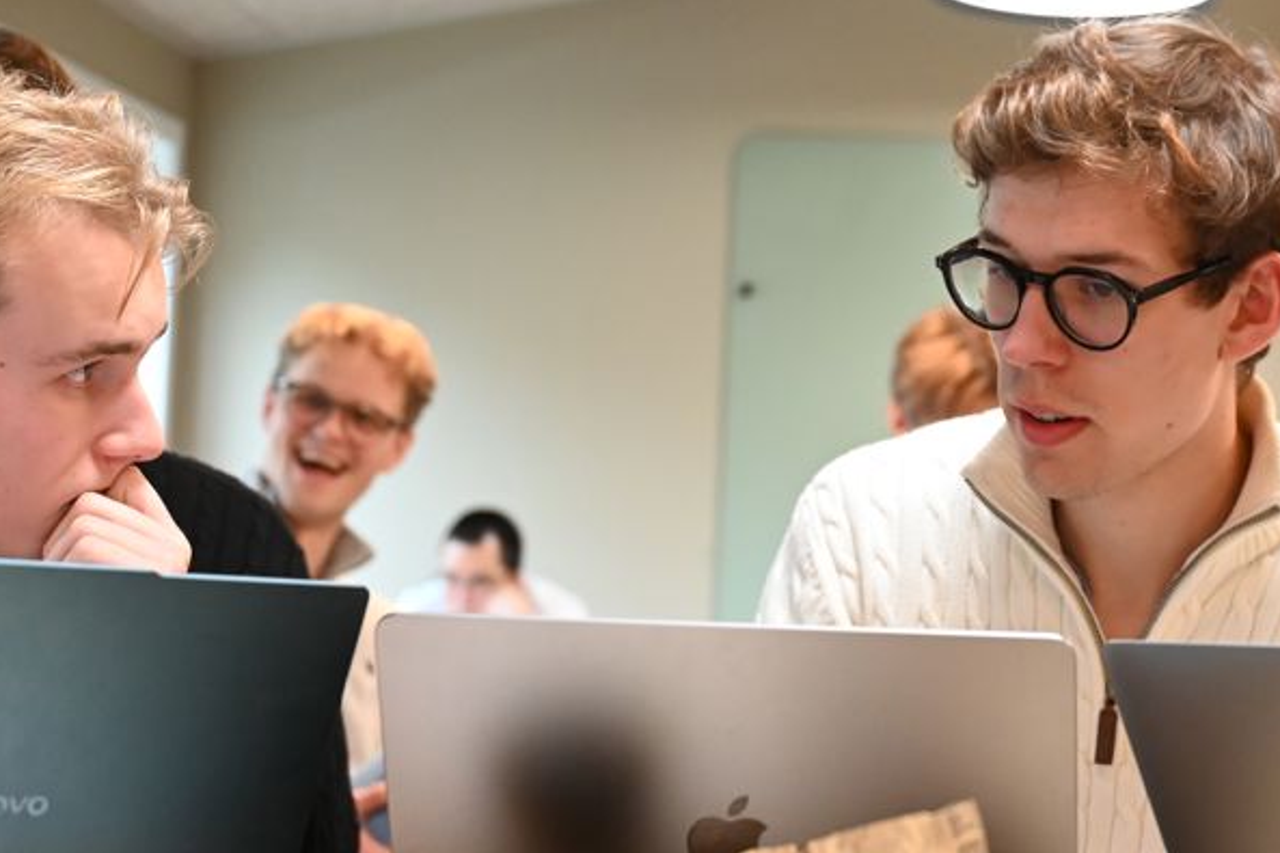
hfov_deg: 21.4
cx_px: 888
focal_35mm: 95
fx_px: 3377
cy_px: 255
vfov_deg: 14.4
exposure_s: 1/125
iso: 3200
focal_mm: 44
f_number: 4
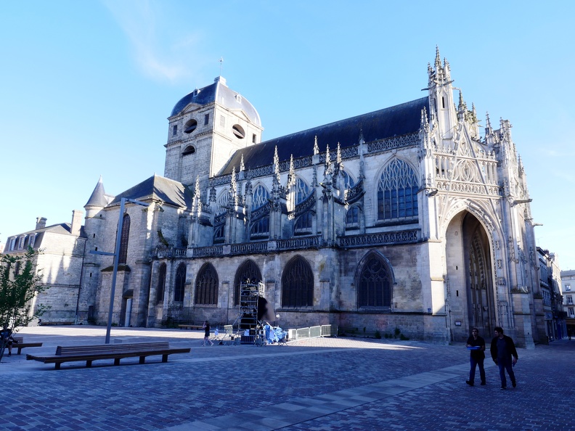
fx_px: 399
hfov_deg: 71.6
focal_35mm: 24
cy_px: 216
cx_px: 288
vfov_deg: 56.8
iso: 320
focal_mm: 12
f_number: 11
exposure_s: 1/60
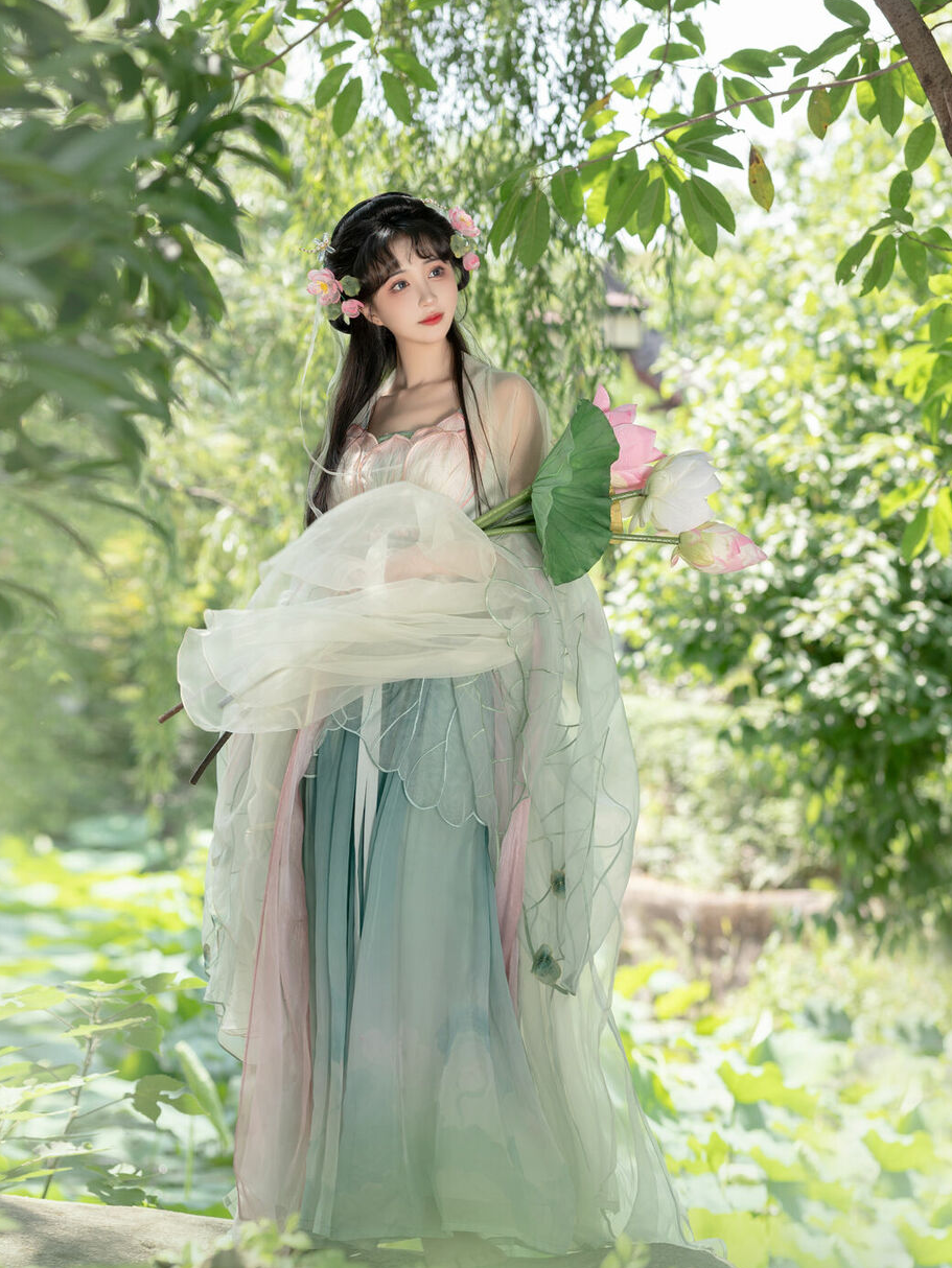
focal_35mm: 106
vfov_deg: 18.5
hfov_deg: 14.0
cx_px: 454
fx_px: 3886
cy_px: 534
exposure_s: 1/160
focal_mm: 85
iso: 100
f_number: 3.5
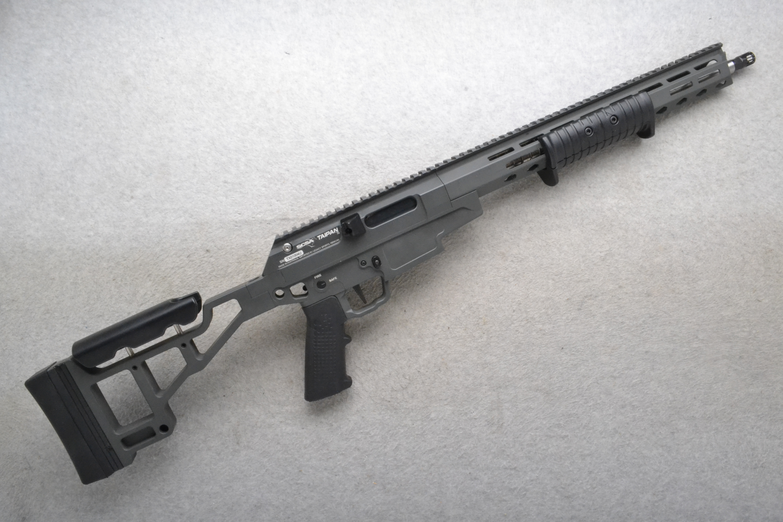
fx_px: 587
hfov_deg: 67.4
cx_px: 392
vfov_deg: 47.9
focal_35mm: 27
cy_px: 261
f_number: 20
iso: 3200
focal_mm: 18
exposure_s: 1/160
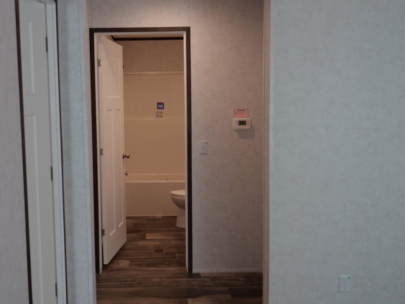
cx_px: 153
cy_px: 150
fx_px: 480
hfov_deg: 45.4
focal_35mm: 41
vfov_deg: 35.1
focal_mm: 16
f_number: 3.1
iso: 250
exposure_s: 1/60
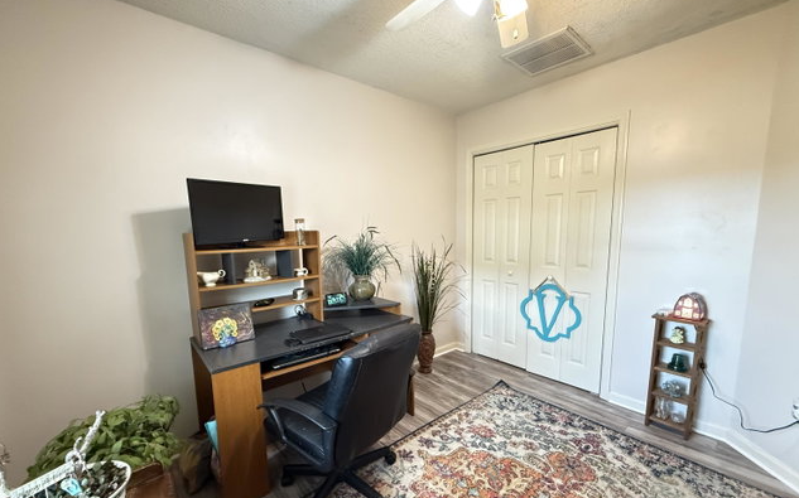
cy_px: 274
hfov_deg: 101.5
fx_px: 326
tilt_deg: -7.4
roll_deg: +1.8
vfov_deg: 74.5
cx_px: 398
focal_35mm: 15
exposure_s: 1/60
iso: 800
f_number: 2.2
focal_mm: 2.22
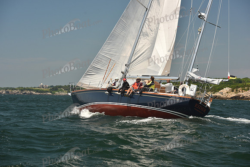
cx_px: 125
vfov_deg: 19.5
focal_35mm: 70
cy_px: 84
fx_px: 486
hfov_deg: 28.8
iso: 250
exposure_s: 1/640
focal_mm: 70
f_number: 6.3
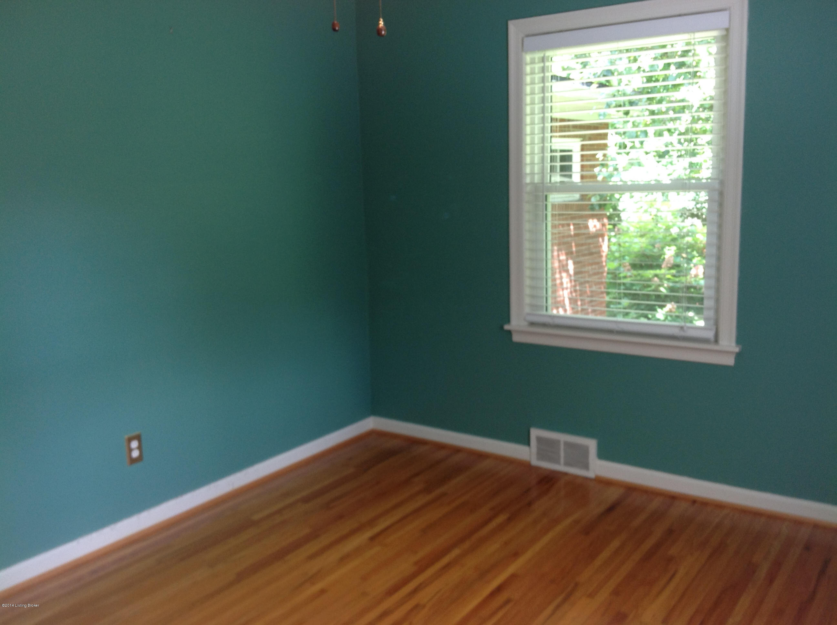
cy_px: 312
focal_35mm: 35
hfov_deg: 52.7
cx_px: 418
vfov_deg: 40.6
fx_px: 845
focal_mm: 4.28
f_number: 2.4
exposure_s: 1/17
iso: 64
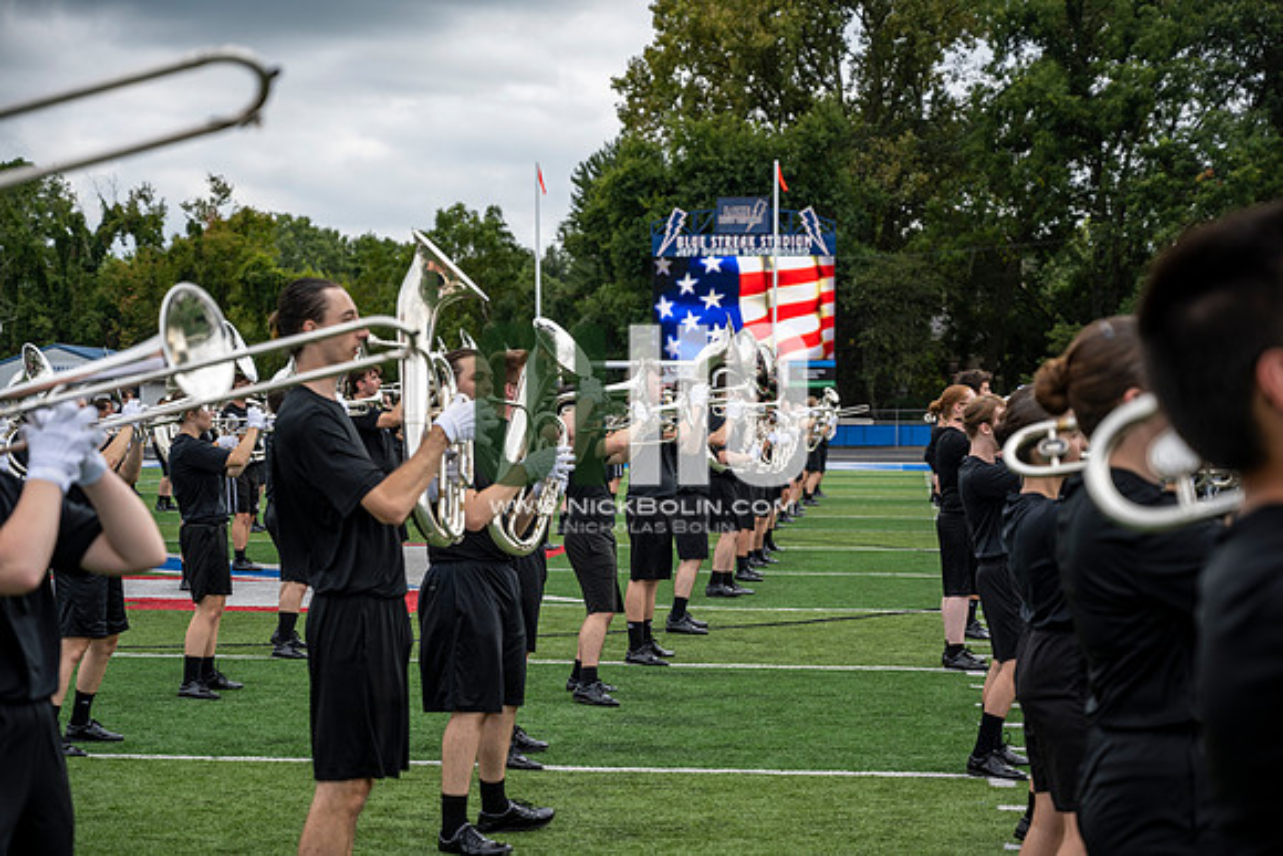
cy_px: 428
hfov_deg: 28.8
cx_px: 642
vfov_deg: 19.5
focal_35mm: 70
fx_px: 2495
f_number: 4
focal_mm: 70
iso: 160
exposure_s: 1/800
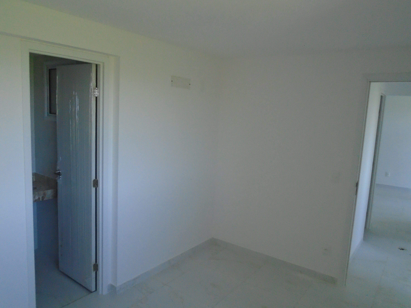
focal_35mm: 26
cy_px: 154
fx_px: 309
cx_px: 206
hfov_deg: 67.3
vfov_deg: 53.1
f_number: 3.2
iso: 400
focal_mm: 4.6
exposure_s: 1/250
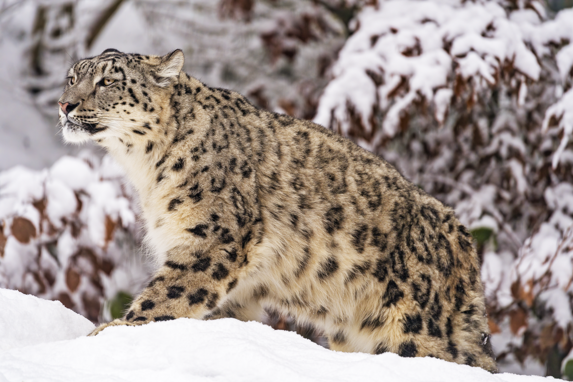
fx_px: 8913
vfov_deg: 2.5
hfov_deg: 3.7
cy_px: 191
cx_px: 286
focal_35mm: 560
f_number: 5.6
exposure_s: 1/800
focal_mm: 560
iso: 1000
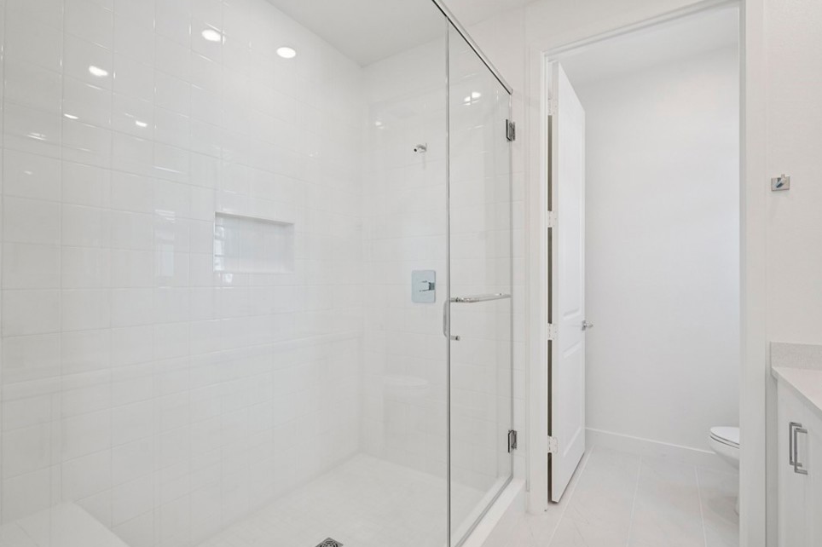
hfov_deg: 93.3
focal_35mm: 17
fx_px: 388
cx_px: 397
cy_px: 284
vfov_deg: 70.4
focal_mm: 16
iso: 400
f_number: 8
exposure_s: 1/50
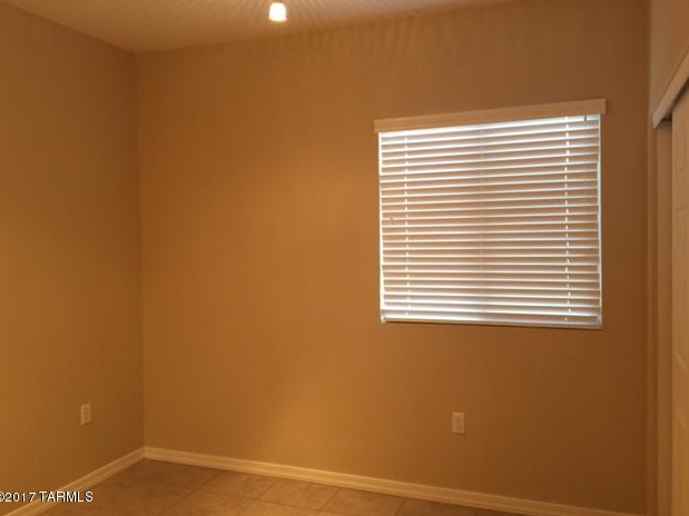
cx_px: 344
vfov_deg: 46.8
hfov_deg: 60.0
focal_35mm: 30
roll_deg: +0.0
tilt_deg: -0.7
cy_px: 252
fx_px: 597
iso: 50
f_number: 2.2
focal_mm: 4.15
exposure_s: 1/15
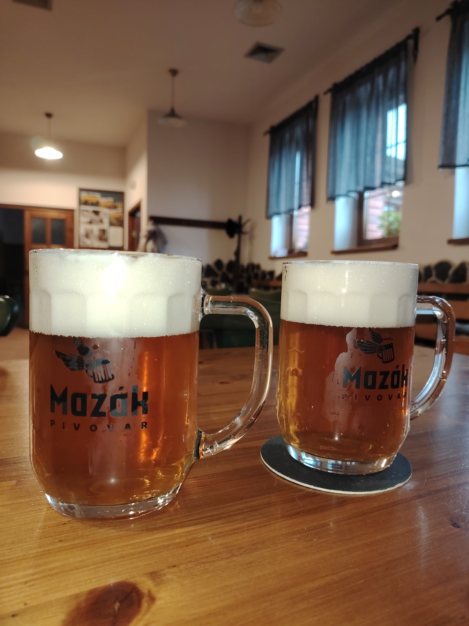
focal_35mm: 24
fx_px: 434
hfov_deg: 56.8
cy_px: 313
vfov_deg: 71.6
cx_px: 234
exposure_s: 1/33.3
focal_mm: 5.25
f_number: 1.75
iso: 1609
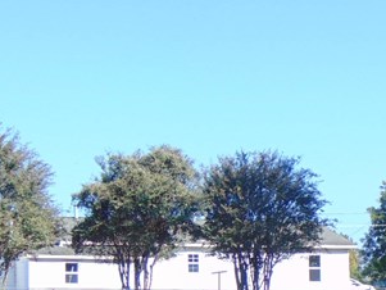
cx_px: 430
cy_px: 267
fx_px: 1138
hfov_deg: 18.5
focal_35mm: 102
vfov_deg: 14.4
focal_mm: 5.4
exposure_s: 1/500
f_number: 3.1
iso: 80
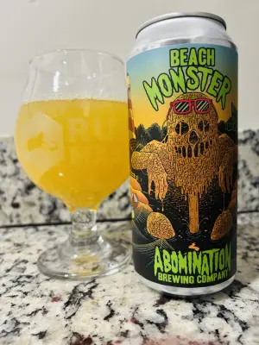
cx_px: 130
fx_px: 259
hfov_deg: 53.1
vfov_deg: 67.3
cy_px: 172
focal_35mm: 26
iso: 500
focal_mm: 5.96
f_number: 1.6
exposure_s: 1/60
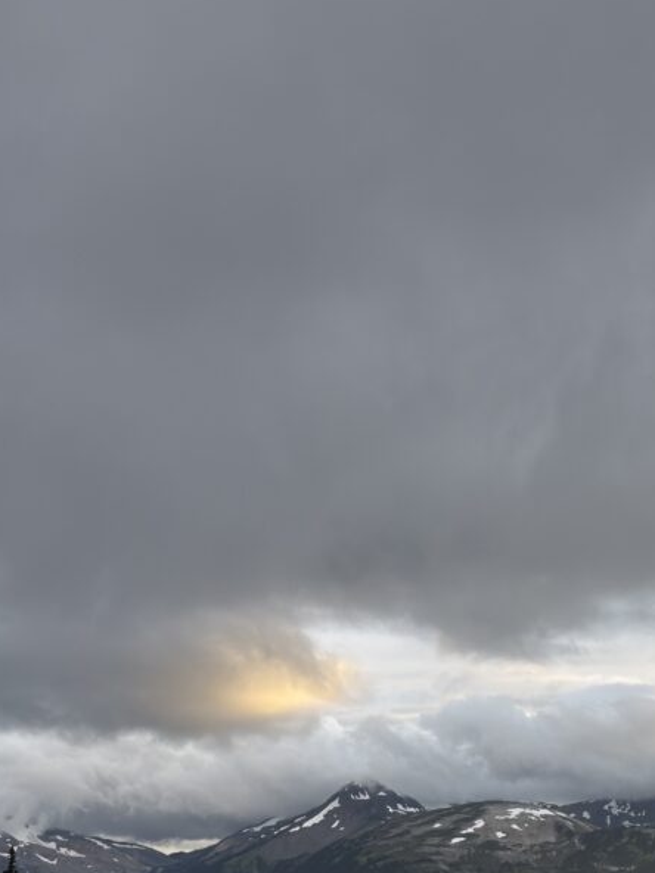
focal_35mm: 64
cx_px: 558
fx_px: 1615
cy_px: 603
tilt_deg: +8.4
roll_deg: +1.2
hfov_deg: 22.5
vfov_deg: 30.0
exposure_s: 1/552
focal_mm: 6.76
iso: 64
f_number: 1.78
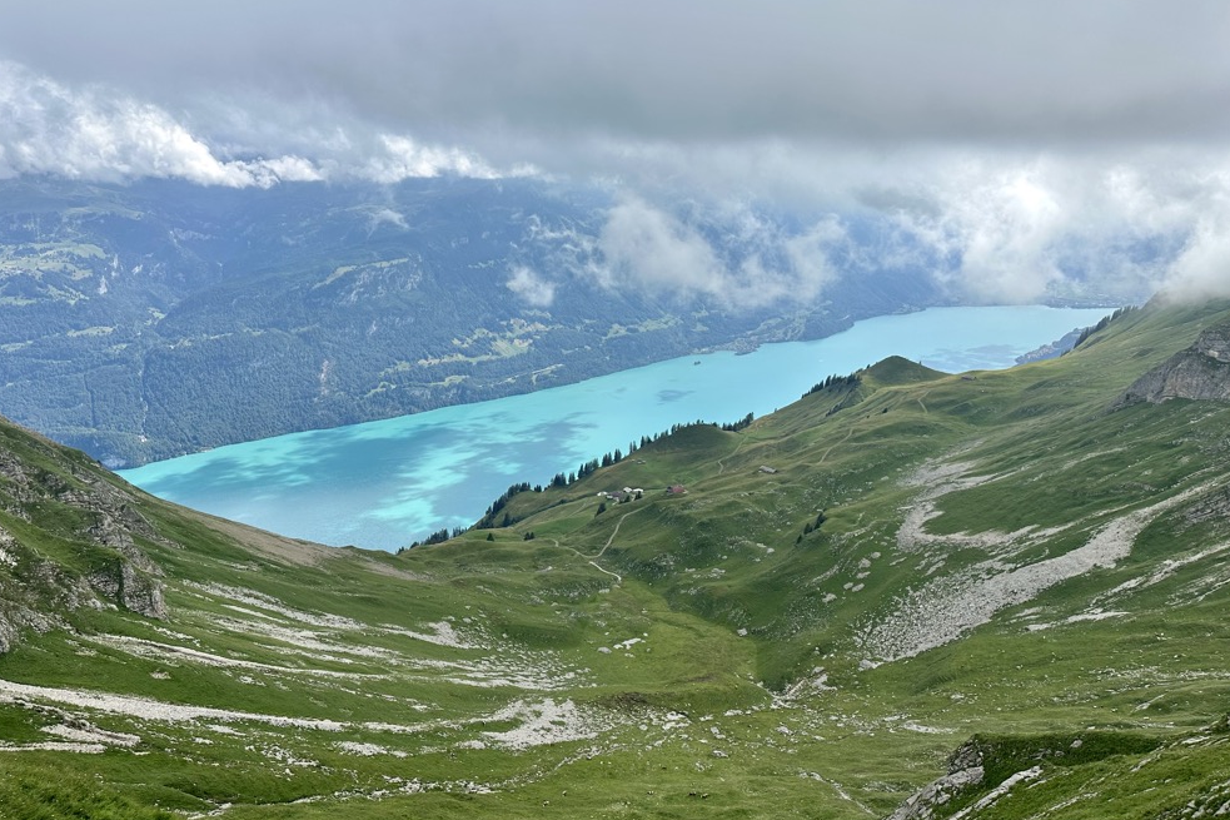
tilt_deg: -13.0
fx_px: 888
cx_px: 627
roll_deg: -0.2
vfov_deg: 49.5
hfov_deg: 69.4
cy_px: 392
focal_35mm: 26
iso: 80
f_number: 1.78
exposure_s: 1/4545
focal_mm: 6.86
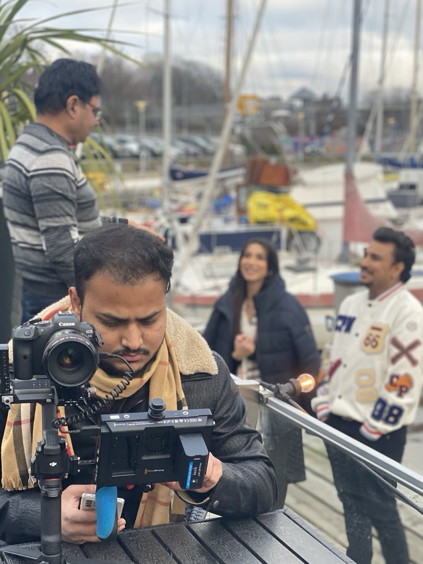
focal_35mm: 62
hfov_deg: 23.6
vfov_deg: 31.1
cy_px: 324
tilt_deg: -7.9
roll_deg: -1.8
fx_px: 1010
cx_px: 191
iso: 50
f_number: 2
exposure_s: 1/122
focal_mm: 6
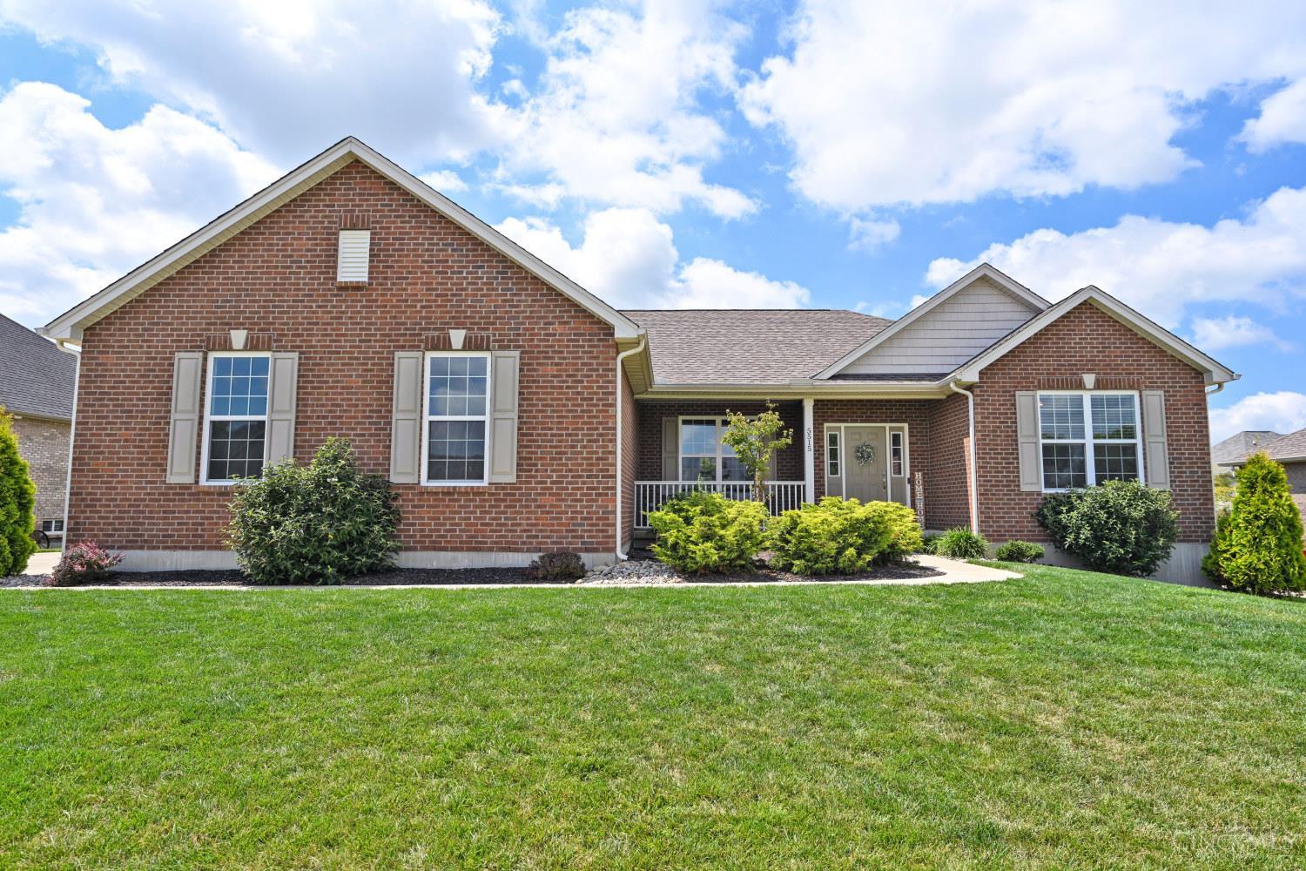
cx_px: 653
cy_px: 436
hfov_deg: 85.4
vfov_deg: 63.2
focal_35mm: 20
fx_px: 707
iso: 100
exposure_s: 1/400
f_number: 7.1
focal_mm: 19.5
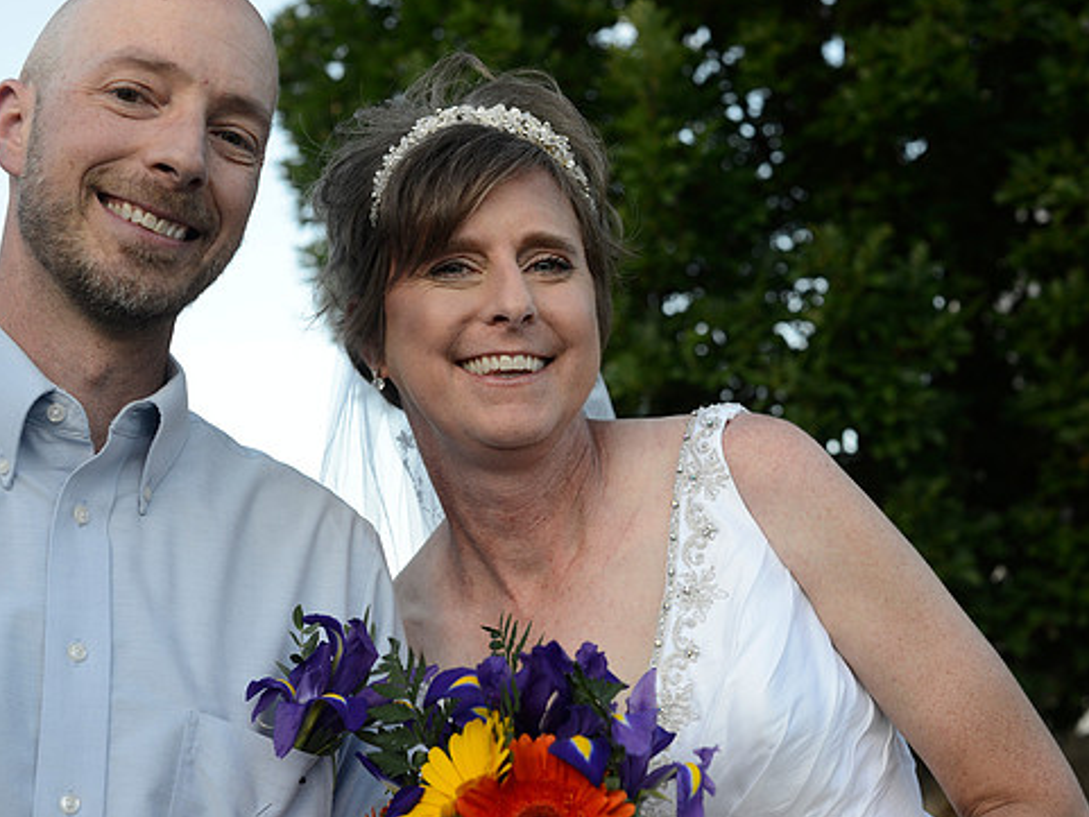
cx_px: 611
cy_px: 406
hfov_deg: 33.2
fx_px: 1825
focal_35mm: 58
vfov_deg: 25.2
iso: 400
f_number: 5.6
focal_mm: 50
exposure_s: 1/250
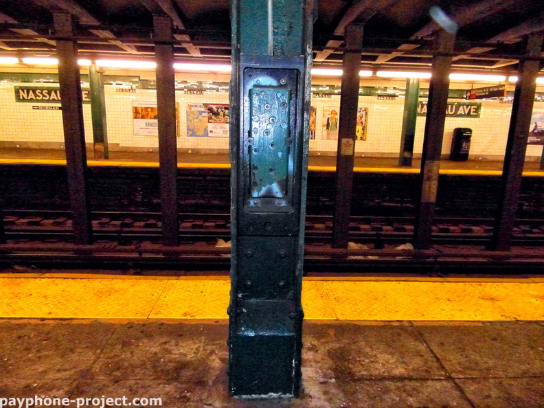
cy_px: 204
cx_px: 272
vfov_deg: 58.9
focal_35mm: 23
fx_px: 361
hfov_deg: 73.9
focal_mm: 4.1
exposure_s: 1/250
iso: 3200
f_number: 2.8
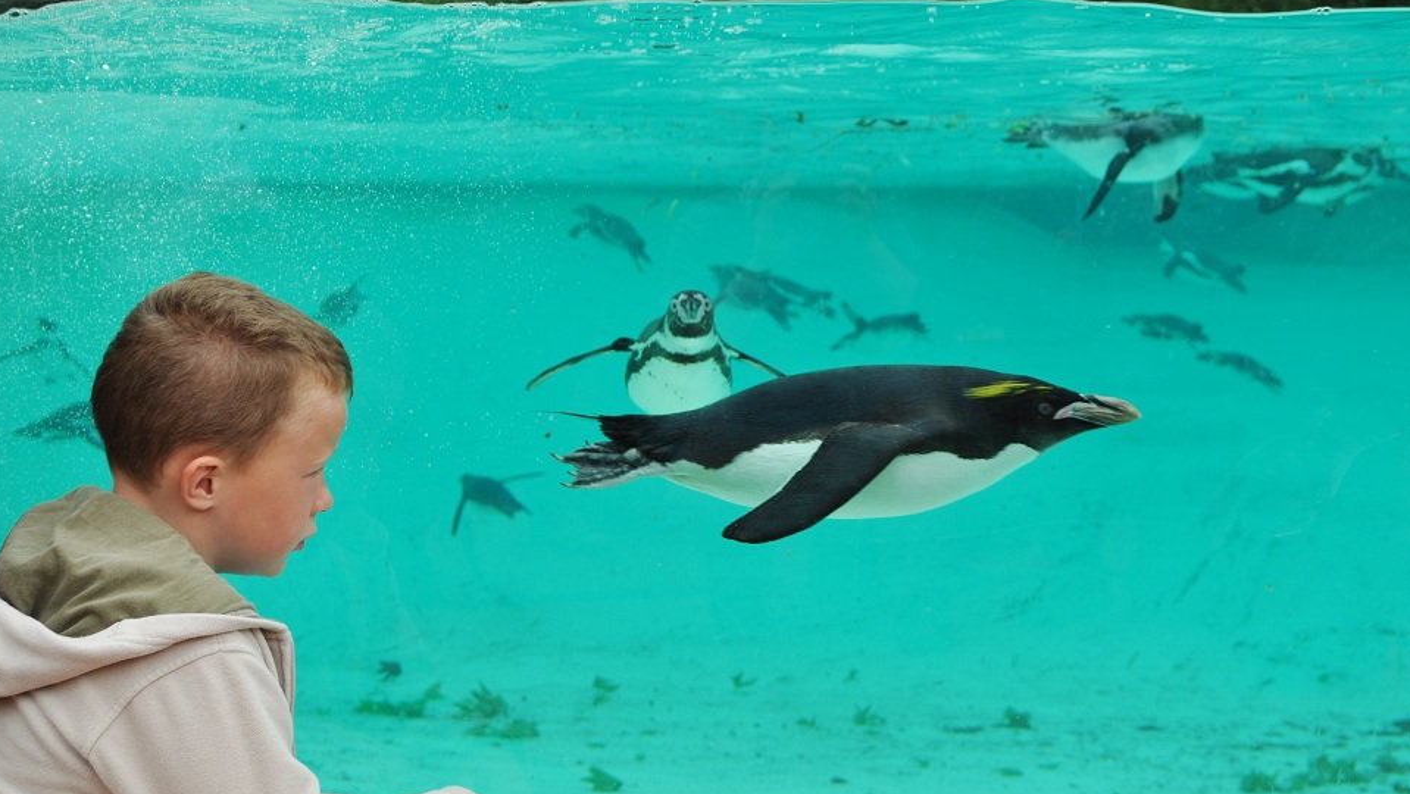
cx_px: 745
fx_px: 2506
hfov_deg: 31.4
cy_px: 497
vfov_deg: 18.0
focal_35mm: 67
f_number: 7.1
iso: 200
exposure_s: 1/200
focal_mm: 40
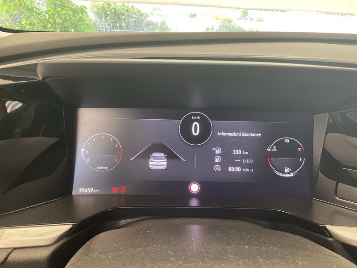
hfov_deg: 61.7
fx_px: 299
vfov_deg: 48.2
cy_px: 134
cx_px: 178
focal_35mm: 29
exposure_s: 1/60
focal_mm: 3
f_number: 1.8
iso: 80
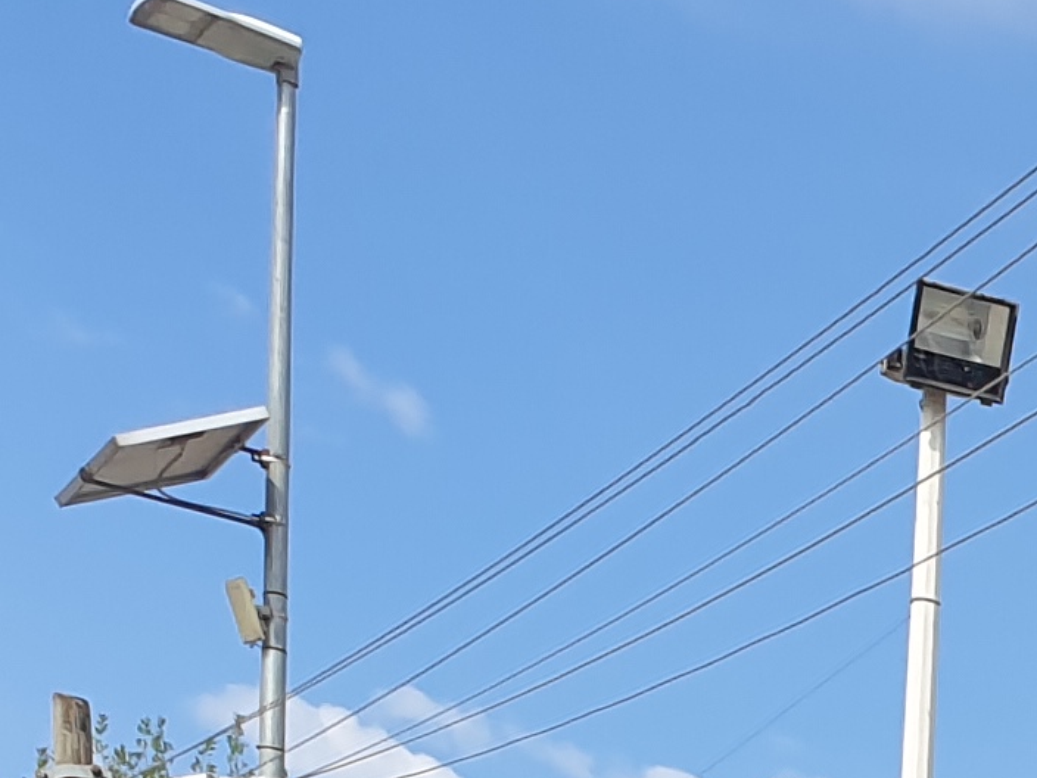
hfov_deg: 11.2
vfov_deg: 8.6
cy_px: 2191
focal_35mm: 149
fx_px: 4464
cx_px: 2475
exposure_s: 1/1160
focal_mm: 4.3
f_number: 2.4
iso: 50
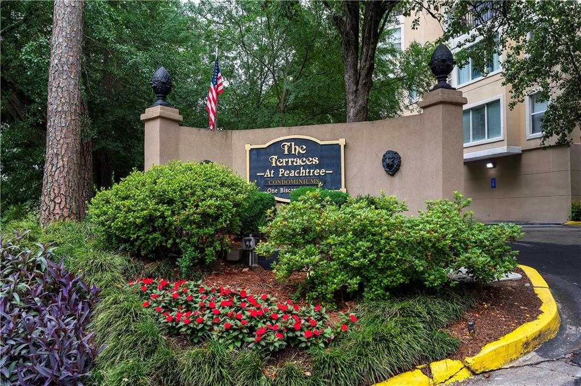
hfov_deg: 68.4
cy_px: 193
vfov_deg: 48.7
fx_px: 427
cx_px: 290
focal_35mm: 26
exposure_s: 1/60
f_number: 9
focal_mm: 26.5
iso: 160
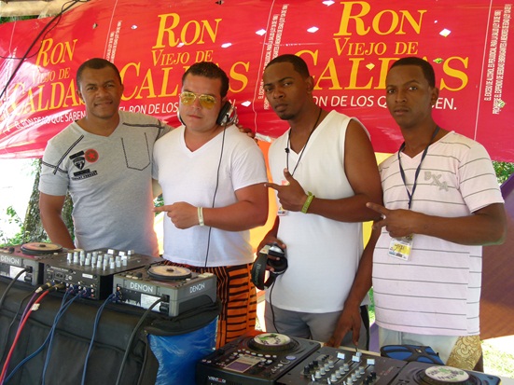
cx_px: 257
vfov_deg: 31.5
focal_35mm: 46
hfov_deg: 41.2
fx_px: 683
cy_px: 192
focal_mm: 8.3
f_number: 3.6
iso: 100
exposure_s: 1/100
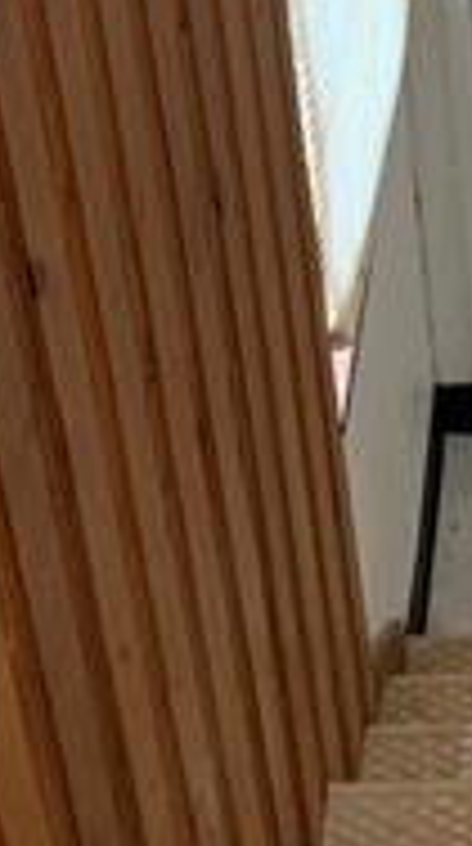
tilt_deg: -29.8
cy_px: -50
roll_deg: +3.3
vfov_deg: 17.9
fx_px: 2595
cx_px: 652
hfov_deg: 10.1
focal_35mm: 116
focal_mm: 4.25
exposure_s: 1/60
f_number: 1.8
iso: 320
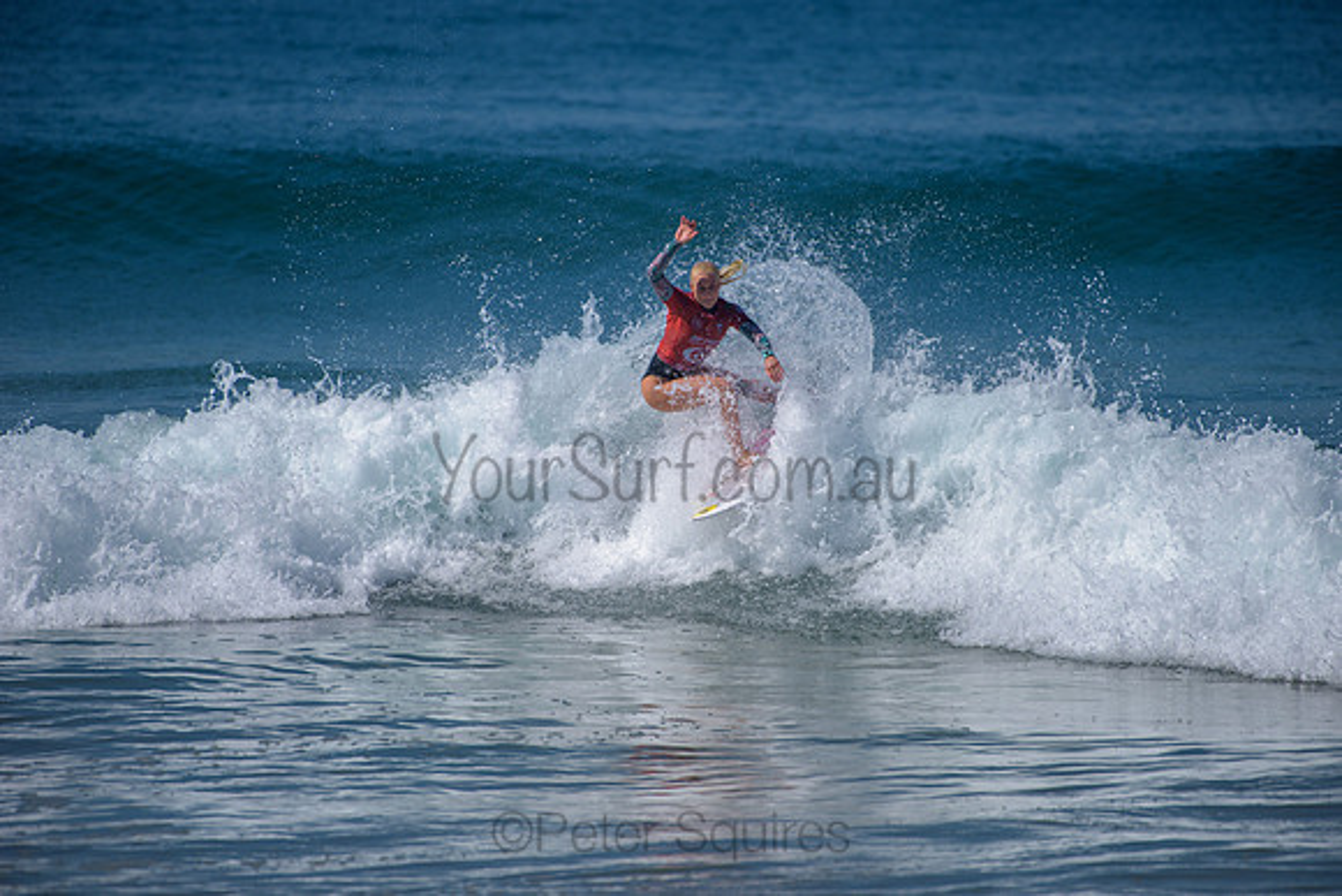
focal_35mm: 500
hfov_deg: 4.1
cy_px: 448
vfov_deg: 2.8
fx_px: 18642
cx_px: 671
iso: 110
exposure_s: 1/2000
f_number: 5.6
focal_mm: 500
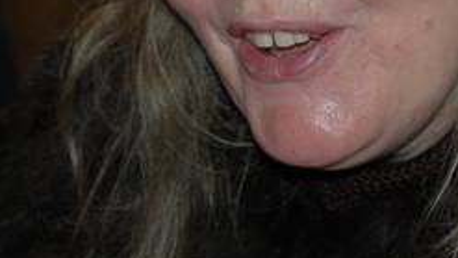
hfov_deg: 11.0
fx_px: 2368
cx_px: 295
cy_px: -65
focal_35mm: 195
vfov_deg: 6.2
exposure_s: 1/60
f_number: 4.5
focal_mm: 48
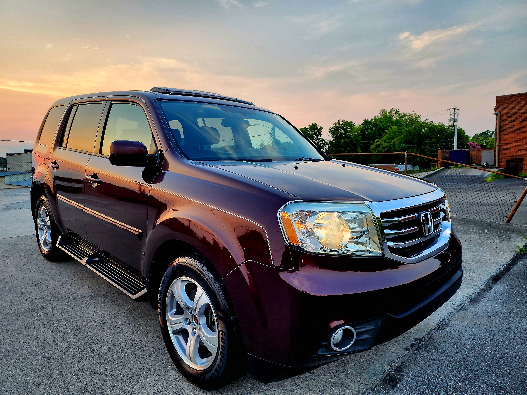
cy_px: 198
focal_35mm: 23
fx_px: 350
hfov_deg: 73.9
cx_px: 264
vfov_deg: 58.9
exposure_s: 1/182
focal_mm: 6.4
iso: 50
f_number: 1.8
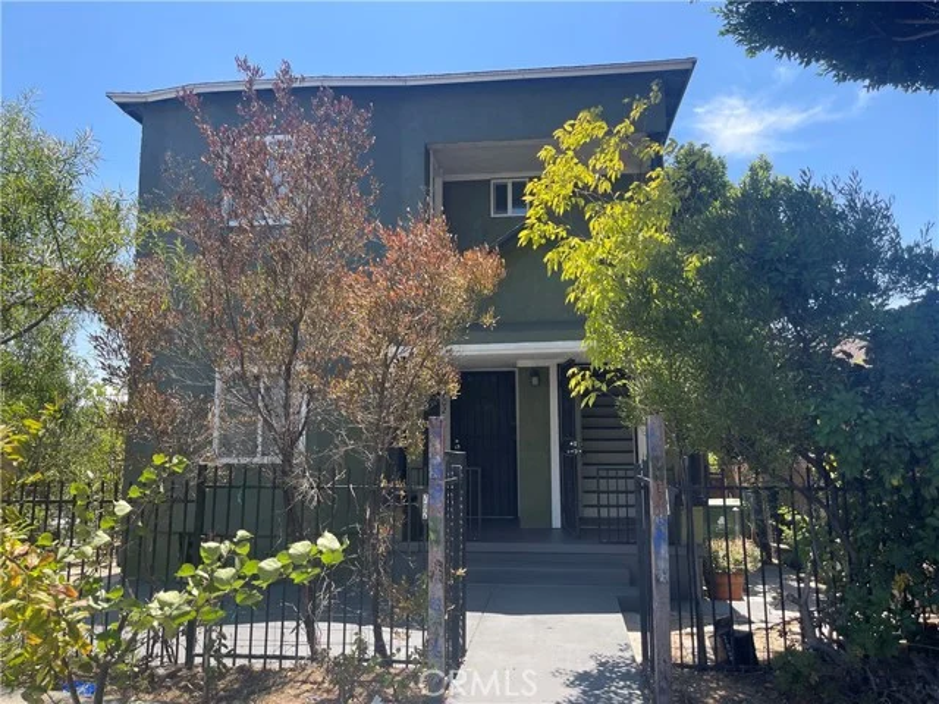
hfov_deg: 69.4
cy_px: 352
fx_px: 678
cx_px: 470
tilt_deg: +6.2
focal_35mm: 25
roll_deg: -0.4
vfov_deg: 54.9
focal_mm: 5.1
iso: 32
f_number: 1.6
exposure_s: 1/848
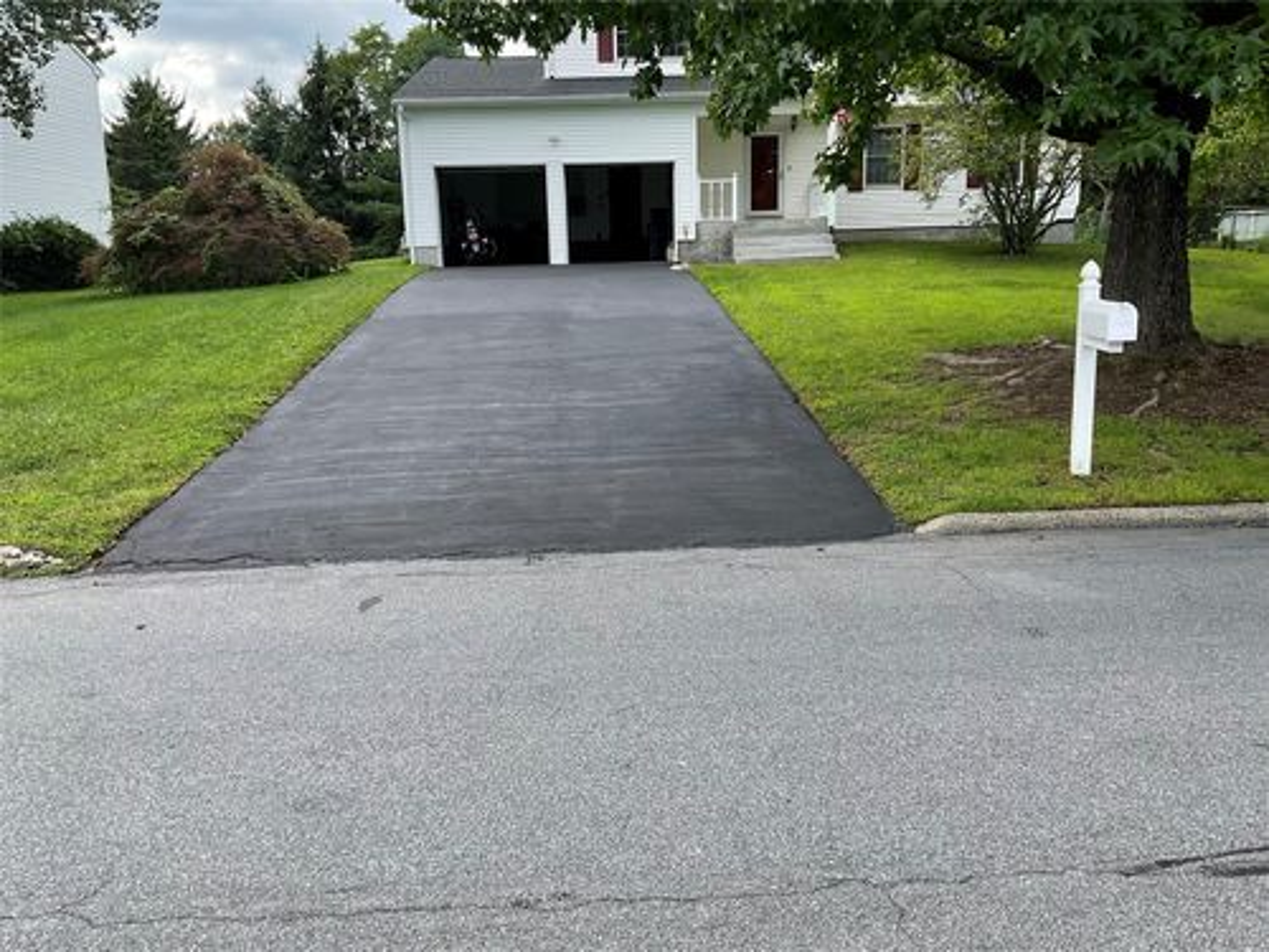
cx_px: 634
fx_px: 1063
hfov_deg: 61.7
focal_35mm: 29
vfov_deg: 48.2
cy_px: 476
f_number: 1.8
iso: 16
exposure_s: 1/461
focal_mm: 3
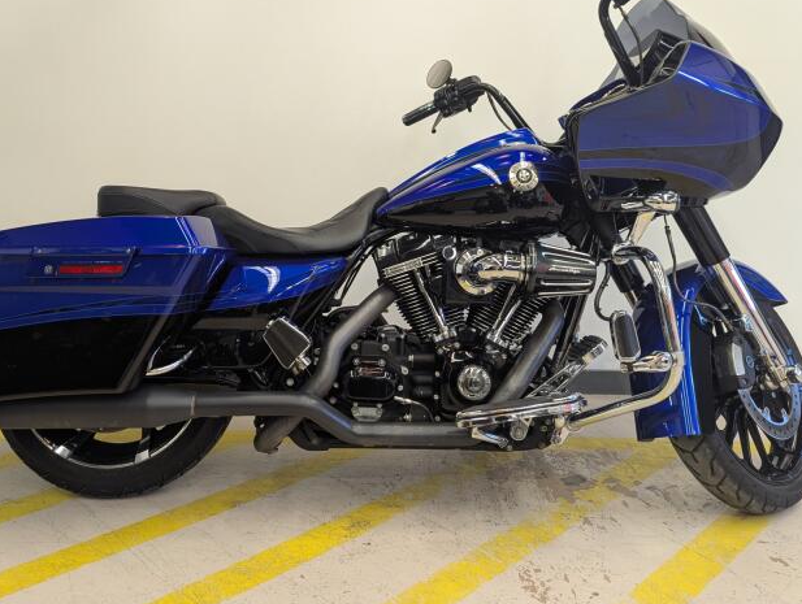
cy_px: 225
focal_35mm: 31
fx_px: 719
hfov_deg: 58.2
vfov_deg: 45.2
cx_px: 370
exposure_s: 1/120
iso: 240
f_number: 1.85
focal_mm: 6.81
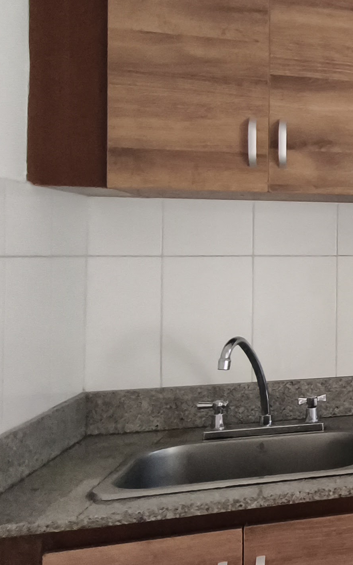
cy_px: 240
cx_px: 613
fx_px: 693
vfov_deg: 44.2
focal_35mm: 45
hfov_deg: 20.9
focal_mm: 1.91
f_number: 2.2
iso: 640
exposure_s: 1/24
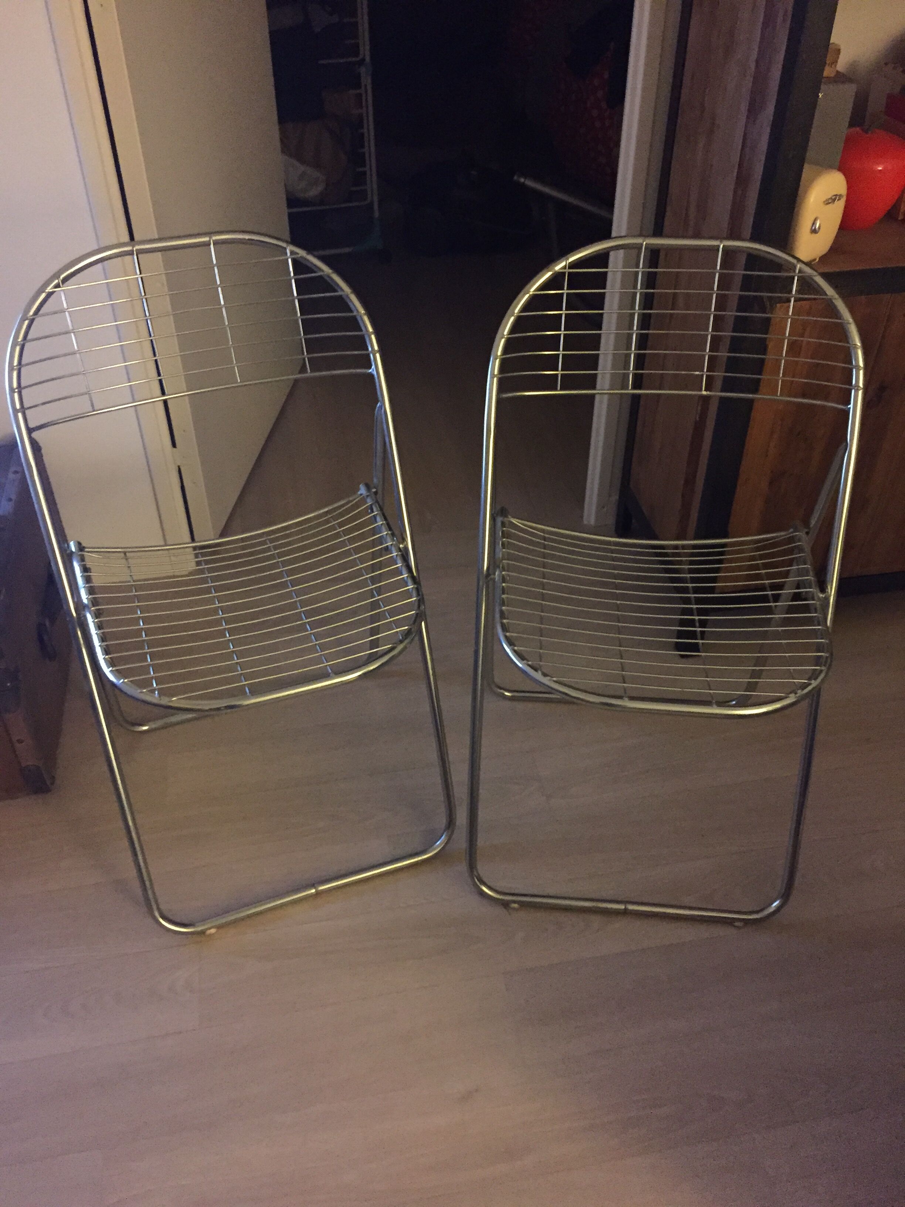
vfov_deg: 61.7
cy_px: 604
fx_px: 1011
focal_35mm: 29
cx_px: 452
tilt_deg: -37.6
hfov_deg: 48.2
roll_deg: -0.8
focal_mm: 4.15
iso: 500
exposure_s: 1/17
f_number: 2.2
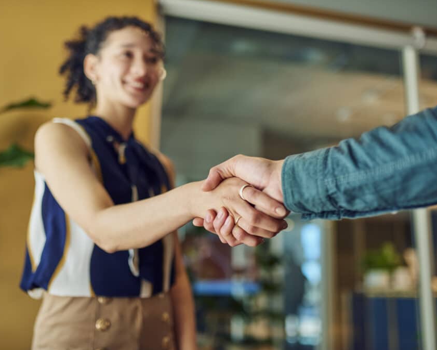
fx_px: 517
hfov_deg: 45.8
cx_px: 211
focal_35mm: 40
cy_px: 176
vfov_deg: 37.3
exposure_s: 1/500
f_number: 1.8
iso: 400
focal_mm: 35
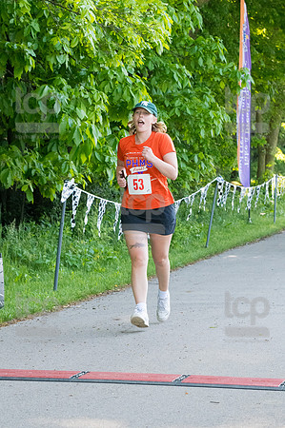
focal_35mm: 129
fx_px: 1535
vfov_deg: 15.9
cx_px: 142
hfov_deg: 10.6
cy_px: 214
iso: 3200
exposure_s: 1/1250
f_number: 5.6
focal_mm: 86
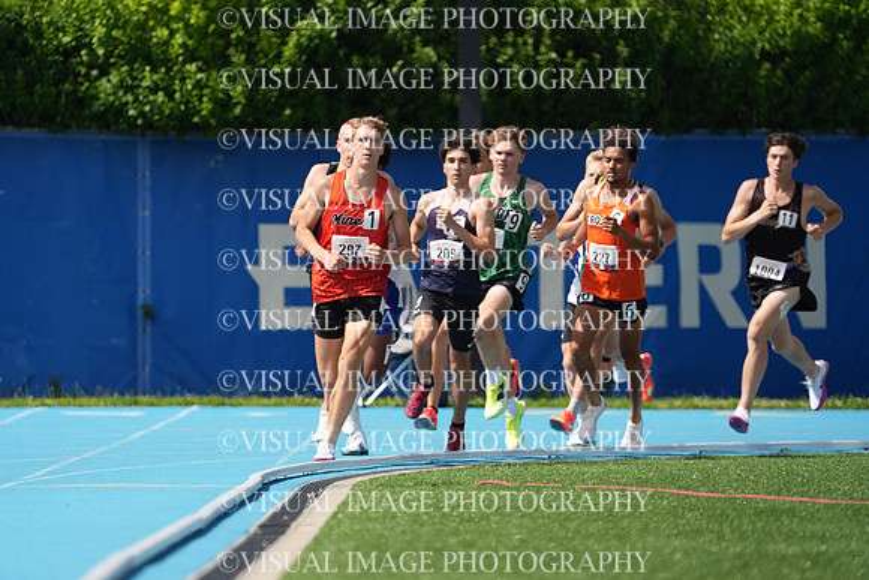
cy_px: 290
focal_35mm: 426
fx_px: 10285
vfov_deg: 3.2
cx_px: 434
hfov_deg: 4.8
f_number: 6.3
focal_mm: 426
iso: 500
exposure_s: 1/2000
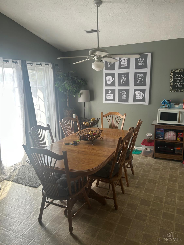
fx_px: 184
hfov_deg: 53.1
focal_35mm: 26
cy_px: 122
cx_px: 92
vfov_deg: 67.3
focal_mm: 5.7
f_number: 1.5
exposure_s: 1/121
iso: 50
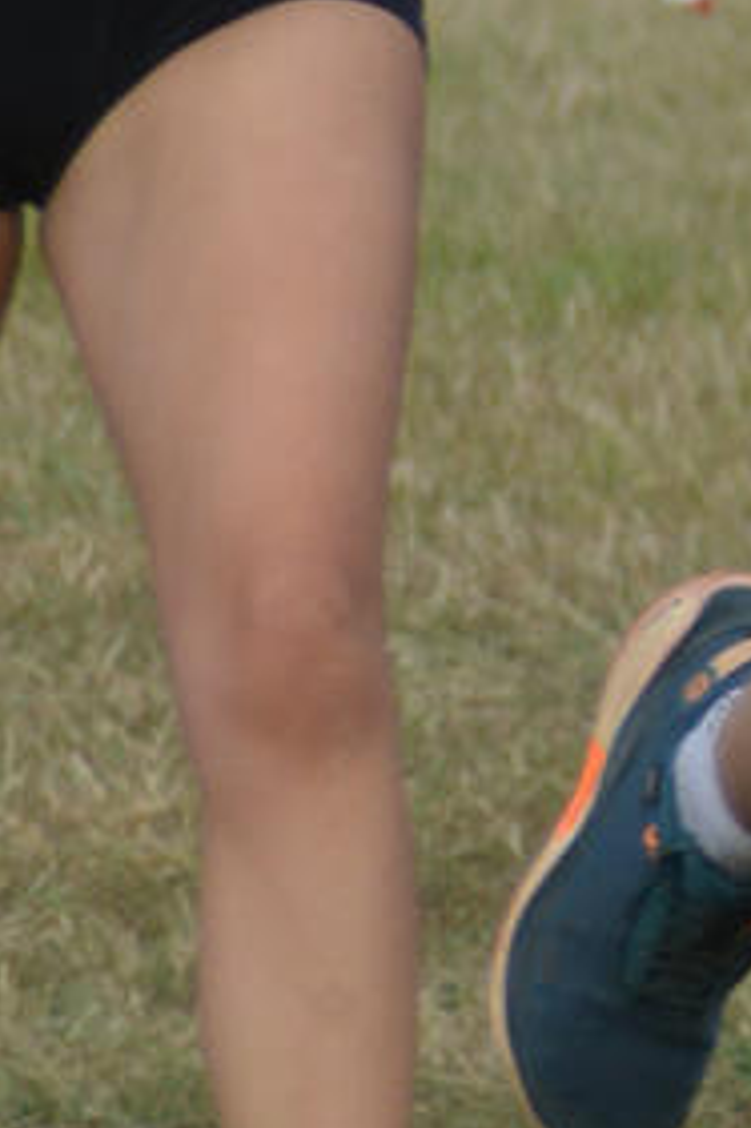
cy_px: -526
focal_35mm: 2190
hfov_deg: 0.6
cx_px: 1709
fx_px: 68608
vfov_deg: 0.9
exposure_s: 1/1000
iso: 400
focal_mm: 200
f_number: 6.3
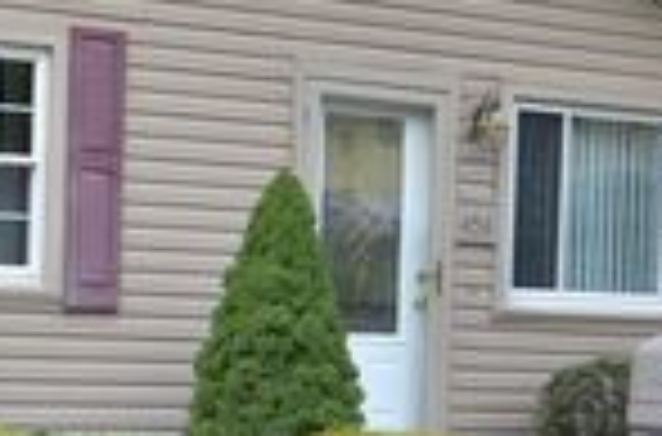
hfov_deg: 19.6
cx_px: 18
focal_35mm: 102
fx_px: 1870
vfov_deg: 13.3
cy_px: 357
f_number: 6.3
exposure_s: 1/160
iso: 200
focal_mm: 20
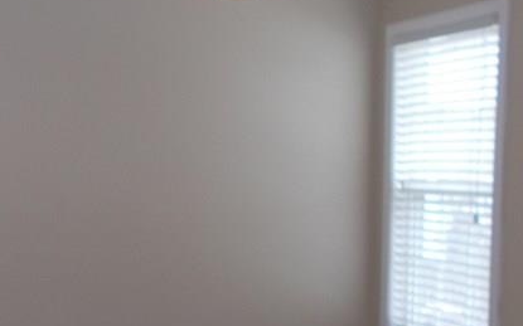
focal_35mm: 68
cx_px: 121
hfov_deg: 29.7
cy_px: 223
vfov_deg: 19.1
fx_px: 969
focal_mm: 4.6
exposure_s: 1/30
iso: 80
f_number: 3.2
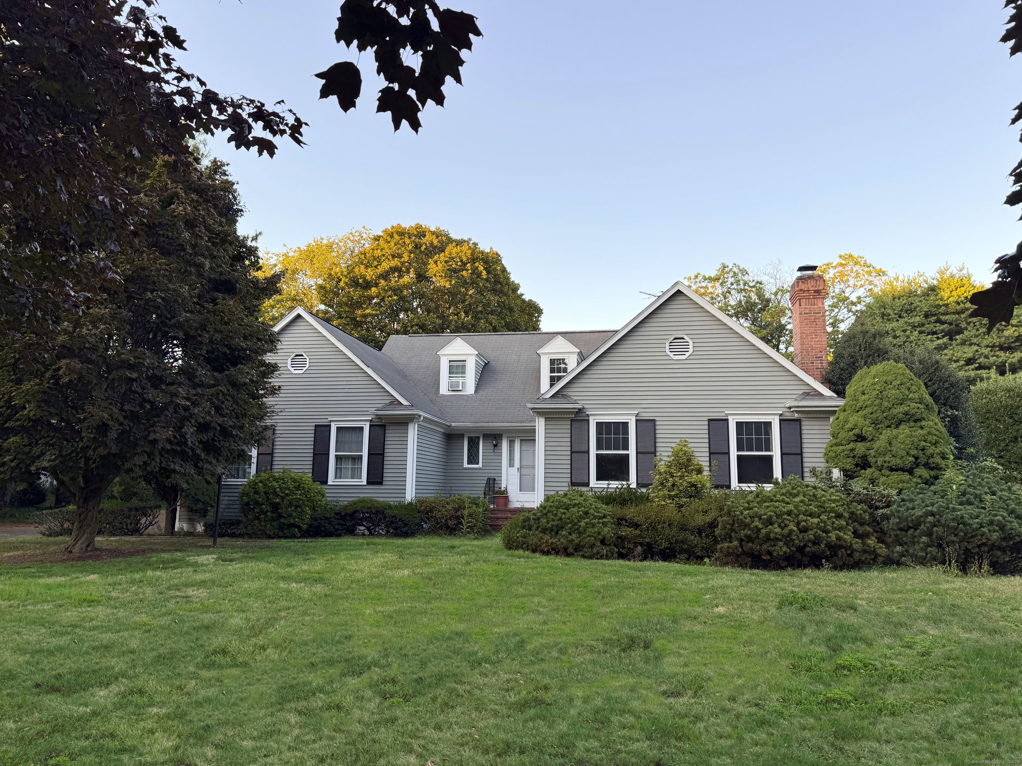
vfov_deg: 56.8
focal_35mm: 24
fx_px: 709
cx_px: 511
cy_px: 383
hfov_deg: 71.6
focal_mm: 6.76
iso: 80
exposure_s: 1/451
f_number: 1.78
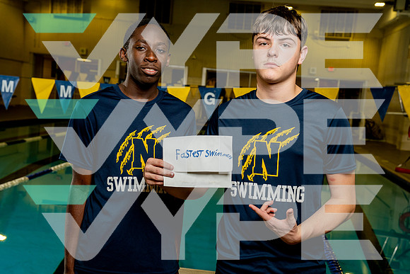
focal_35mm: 51
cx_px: 205
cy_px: 137
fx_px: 581
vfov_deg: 26.5
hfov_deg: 38.9
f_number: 5.6
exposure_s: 1/250
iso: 500
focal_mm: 49
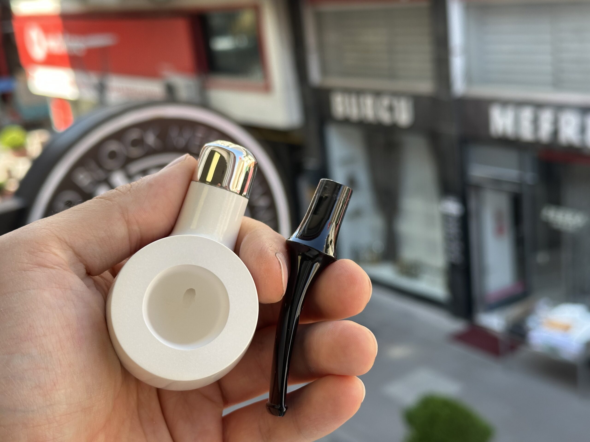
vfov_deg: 30.3
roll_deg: +7.3
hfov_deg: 39.7
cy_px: 221
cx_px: 295
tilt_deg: -16.7
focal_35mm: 48
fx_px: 818
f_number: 1.78
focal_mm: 6.86
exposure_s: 1/412
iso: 64
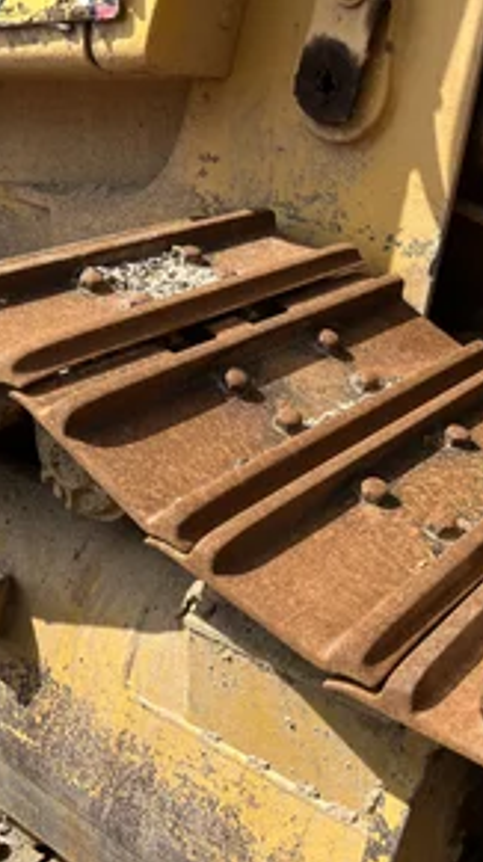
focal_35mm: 39
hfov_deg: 30.3
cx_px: 243
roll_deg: -4.4
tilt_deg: -23.1
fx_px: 891
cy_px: 441
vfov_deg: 51.6
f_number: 1.6
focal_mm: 5.1
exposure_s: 1/1672
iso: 50
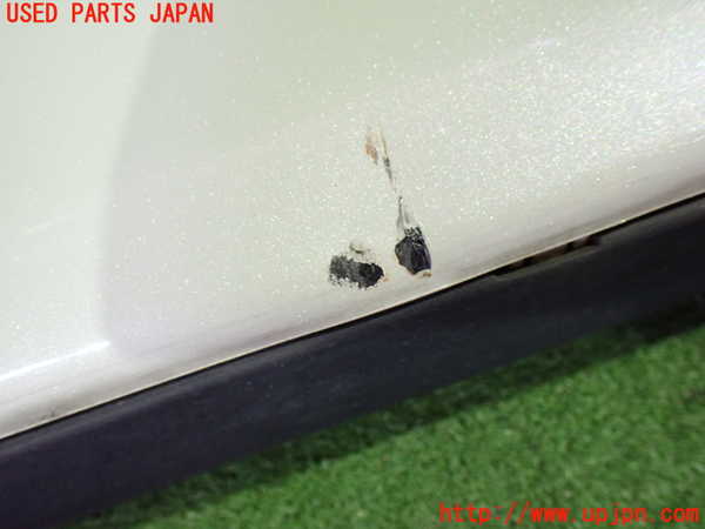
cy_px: 264
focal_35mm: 30
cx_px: 352
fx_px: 611
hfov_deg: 60.0
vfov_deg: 46.8
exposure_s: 1/80
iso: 800
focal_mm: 5.4
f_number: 2.3
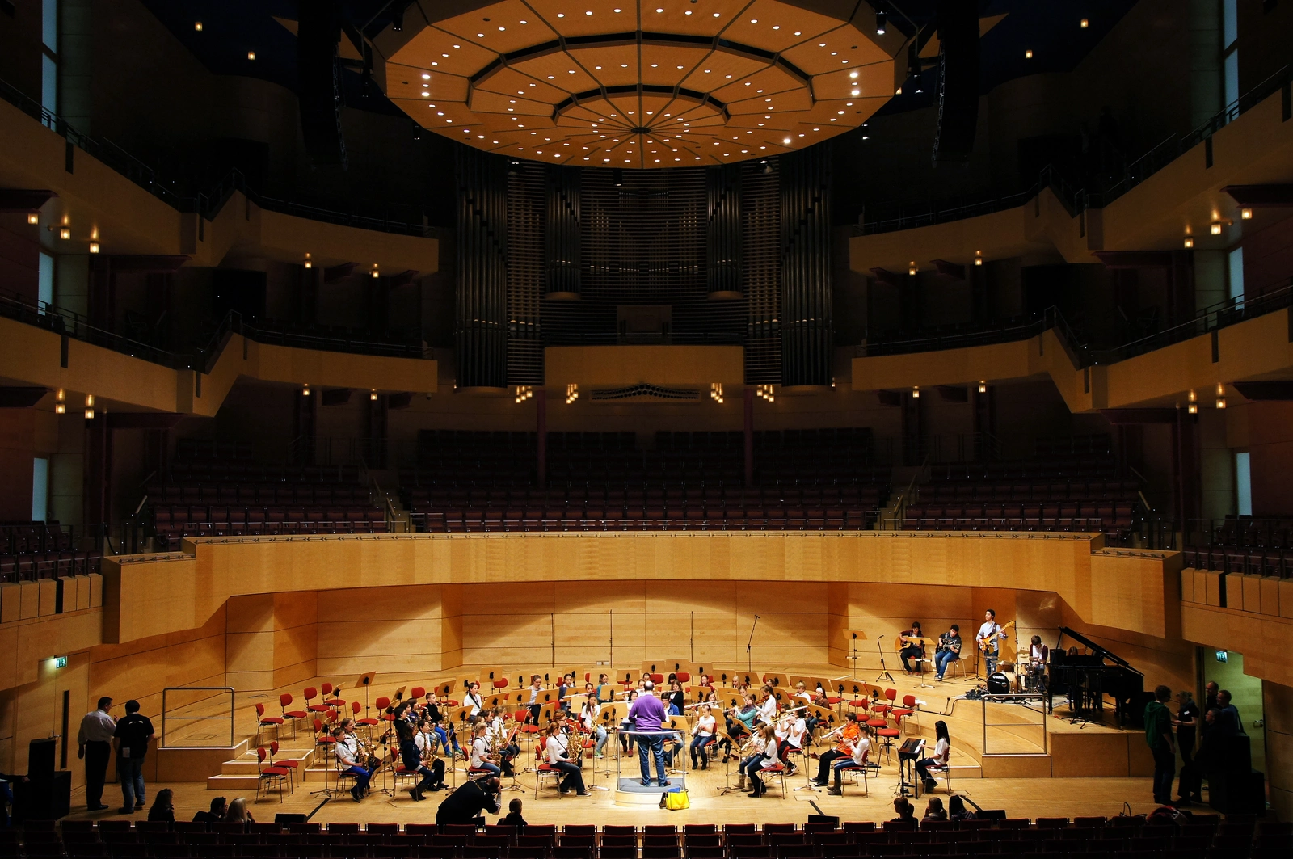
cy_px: 430
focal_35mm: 33
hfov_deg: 57.3
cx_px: 646
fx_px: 1184
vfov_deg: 39.9
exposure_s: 1/40
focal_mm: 22
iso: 1600
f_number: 5.6
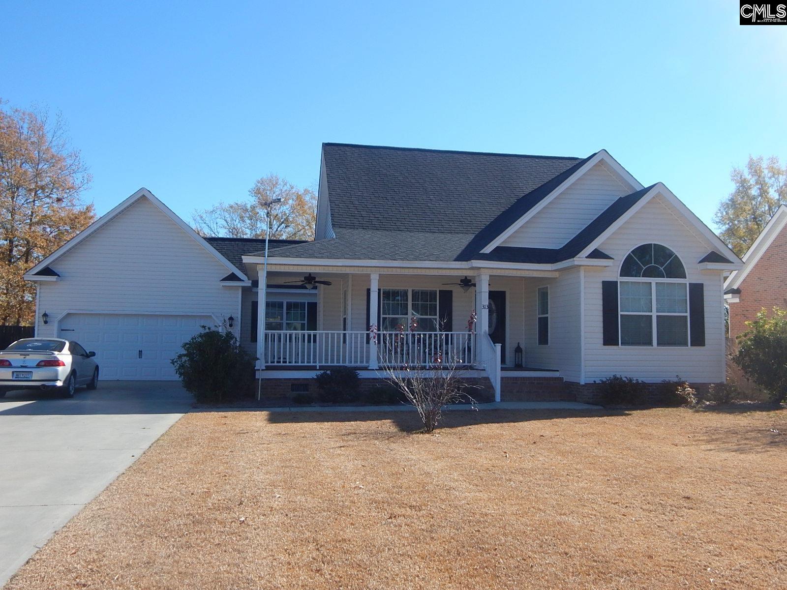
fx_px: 705
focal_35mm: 31
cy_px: 295
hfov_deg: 58.4
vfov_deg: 45.4
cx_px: 394
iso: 125
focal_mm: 5.6
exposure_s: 1/1250
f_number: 3.2
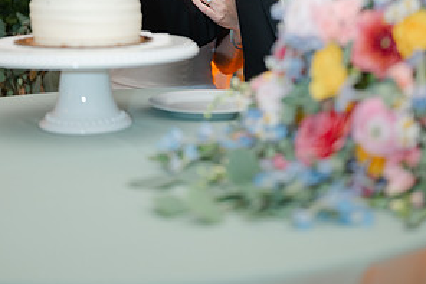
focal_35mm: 76
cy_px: -32
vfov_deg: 17.3
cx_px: 214
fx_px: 899
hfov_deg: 26.7
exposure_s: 1/100
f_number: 1.8
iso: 320
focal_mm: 50
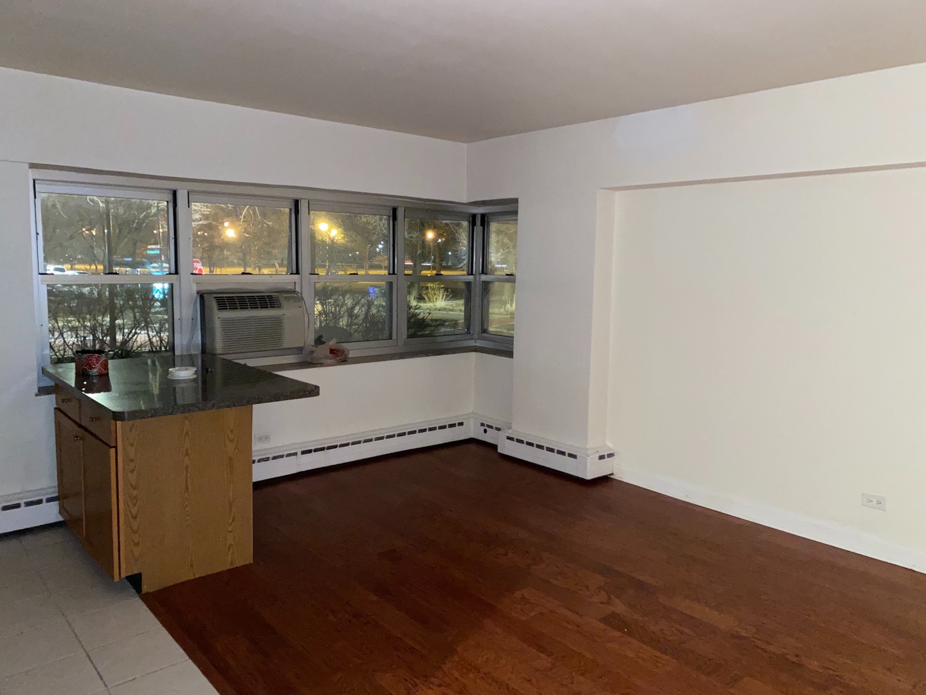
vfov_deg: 53.1
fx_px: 696
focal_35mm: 26
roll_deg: -0.8
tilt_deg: -6.8
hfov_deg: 67.3
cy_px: 348
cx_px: 463
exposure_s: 1/4
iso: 500
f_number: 1.8
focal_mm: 4.25
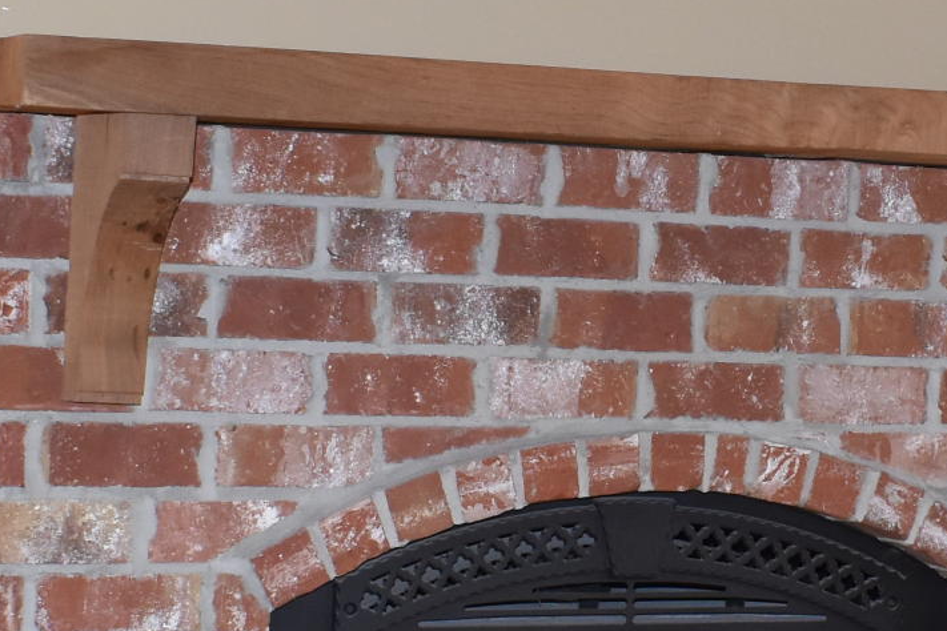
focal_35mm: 114
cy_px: 410
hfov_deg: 17.8
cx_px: 706
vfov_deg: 12.0
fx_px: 2999
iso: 800
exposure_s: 1/100
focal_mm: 18
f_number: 4.5
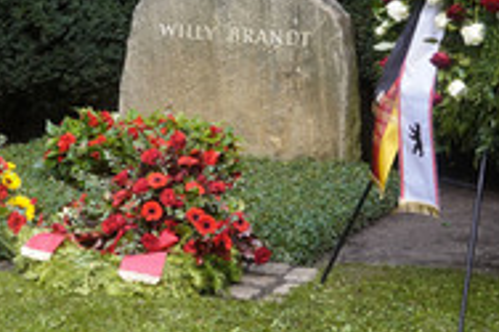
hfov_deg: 18.5
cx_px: 9
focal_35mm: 108
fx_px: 1496
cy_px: 29
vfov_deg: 12.6
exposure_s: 1/80
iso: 320
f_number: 5
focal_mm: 30
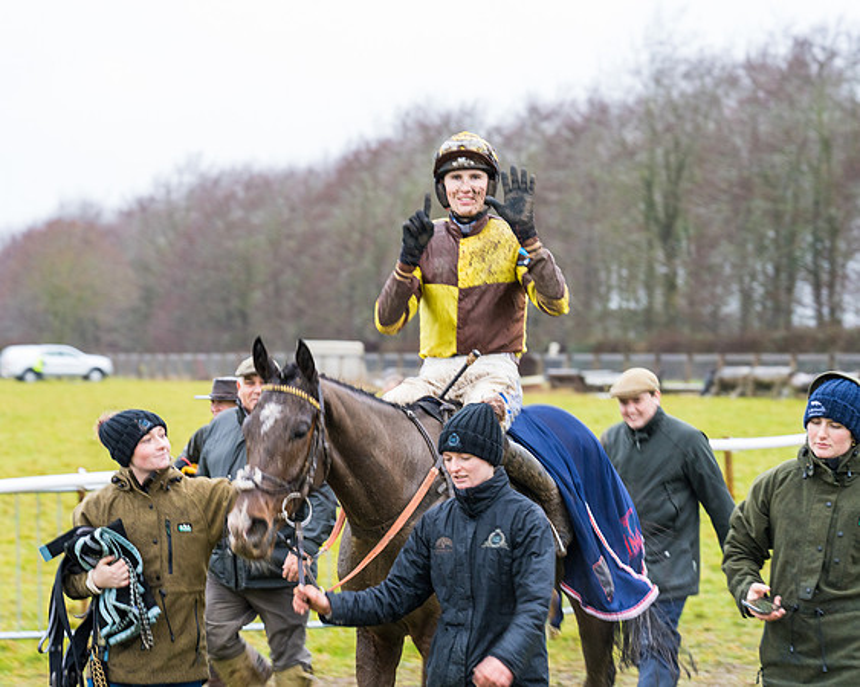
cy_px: 344
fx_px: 3868
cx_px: 394
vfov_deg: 10.2
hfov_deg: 12.7
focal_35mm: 152
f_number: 5
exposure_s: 1/60
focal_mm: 135
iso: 2000
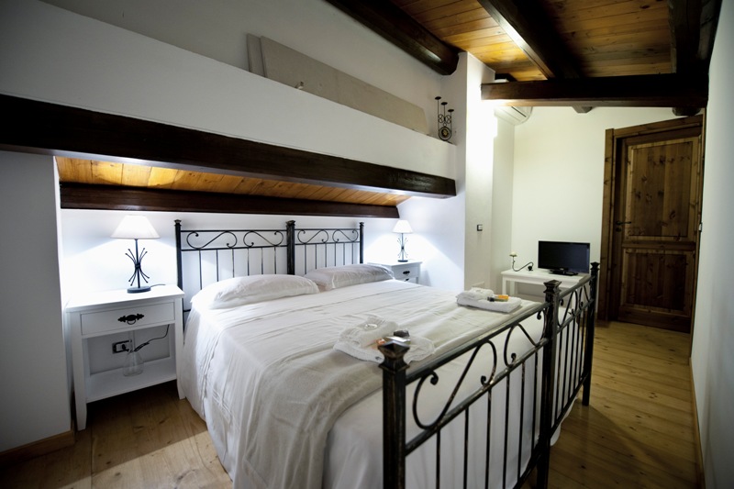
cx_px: 367
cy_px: 244
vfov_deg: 81.2
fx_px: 285
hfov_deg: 104.3
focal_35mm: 14
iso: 500
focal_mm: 14
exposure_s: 1/30
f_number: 2.8
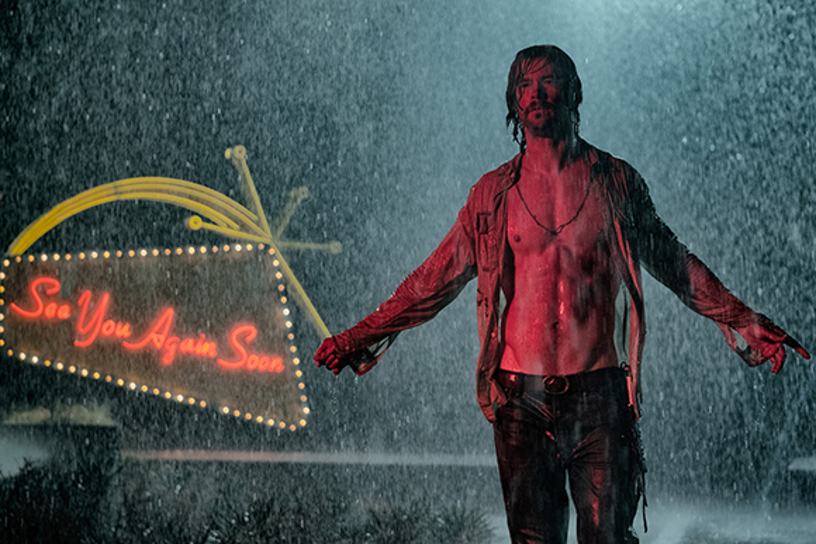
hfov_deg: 23.1
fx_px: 1995
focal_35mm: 88
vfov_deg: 15.5
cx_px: 408
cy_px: 272
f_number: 2.8
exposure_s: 1/250
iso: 3200
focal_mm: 58.7
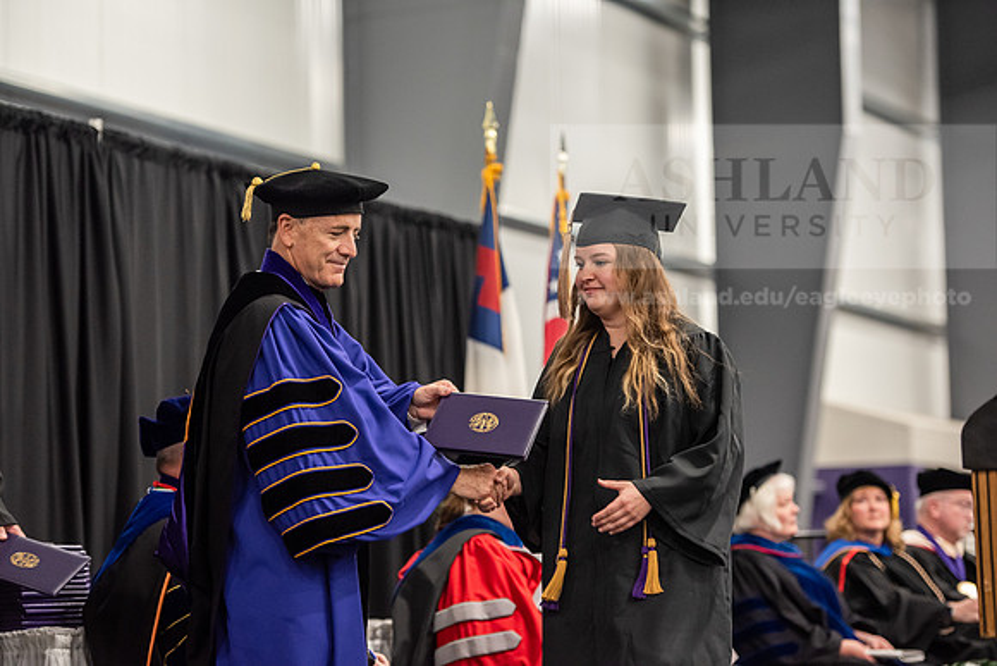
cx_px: 498
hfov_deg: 18.6
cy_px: 333
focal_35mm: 110
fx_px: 3047
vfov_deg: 12.5
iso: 2500
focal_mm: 110
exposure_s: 1/200
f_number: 3.2
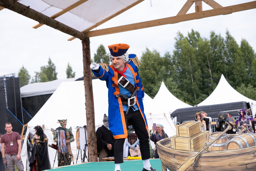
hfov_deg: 31.4
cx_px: 128
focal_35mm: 64
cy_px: 86
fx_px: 455
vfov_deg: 21.2
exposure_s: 1/1000
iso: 160
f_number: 2.8
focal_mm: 42.7
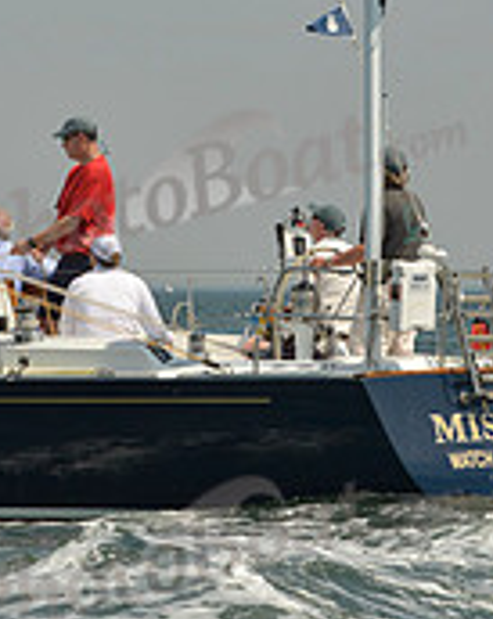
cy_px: 49
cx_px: -223
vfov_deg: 8.7
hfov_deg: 6.9
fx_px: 4060
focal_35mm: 222
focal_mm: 70
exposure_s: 1/1250
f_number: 8
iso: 200
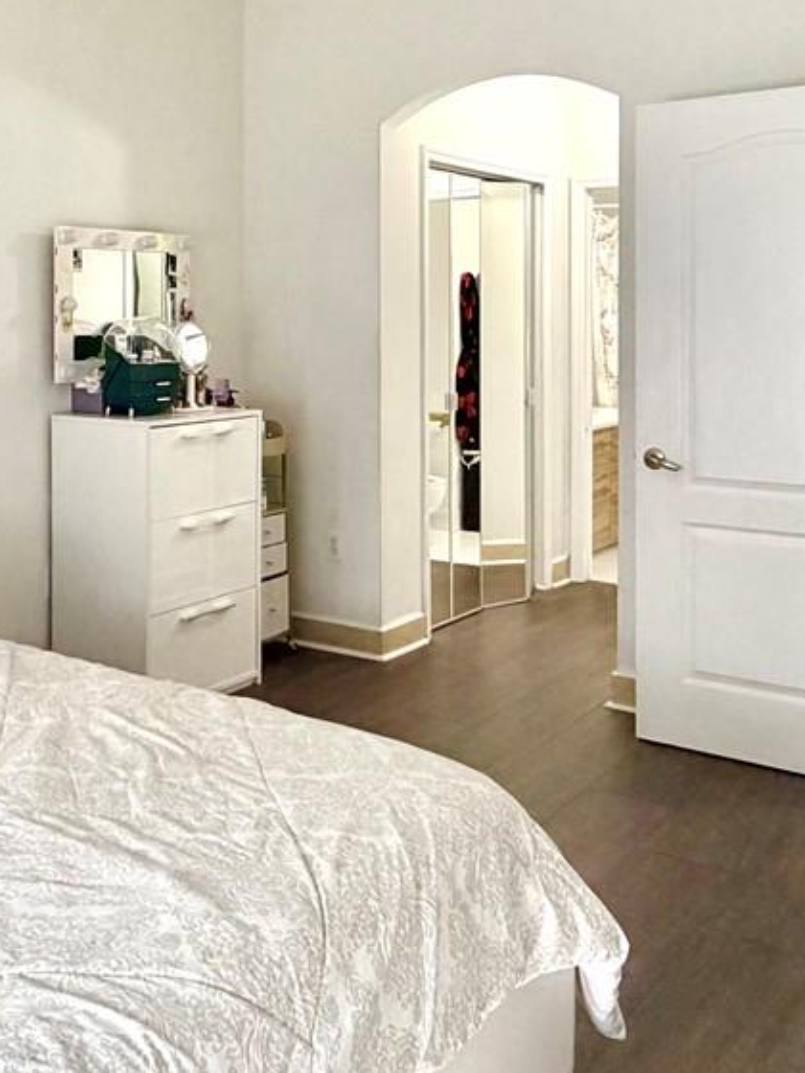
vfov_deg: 45.9
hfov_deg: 35.2
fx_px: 1240
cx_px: 205
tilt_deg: -2.0
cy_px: 333
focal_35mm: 40
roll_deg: +0.4
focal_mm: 2.22
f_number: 2.2
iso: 160
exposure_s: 1/60
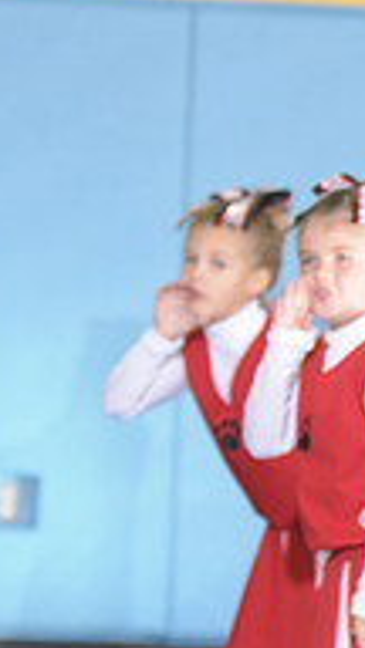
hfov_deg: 3.6
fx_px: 5712
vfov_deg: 6.5
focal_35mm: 332
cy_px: 471
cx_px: 943
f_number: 2.8
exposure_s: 1/125
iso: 500
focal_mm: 70
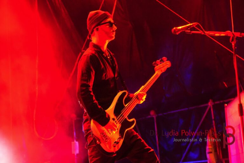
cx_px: 122
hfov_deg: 26.5
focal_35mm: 76
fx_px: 518
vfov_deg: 17.8
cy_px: 82
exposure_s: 1/60
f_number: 4.5
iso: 6400
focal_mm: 51
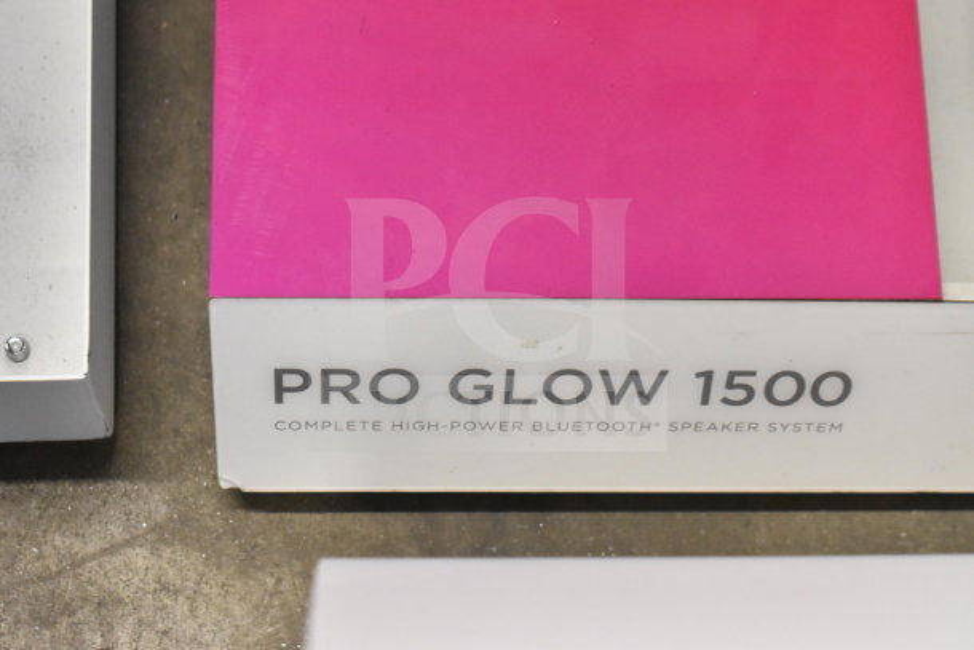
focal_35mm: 78
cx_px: 487
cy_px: 325
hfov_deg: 26.0
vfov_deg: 17.5
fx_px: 2111
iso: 6400
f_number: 5.6
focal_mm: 52
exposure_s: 1/80
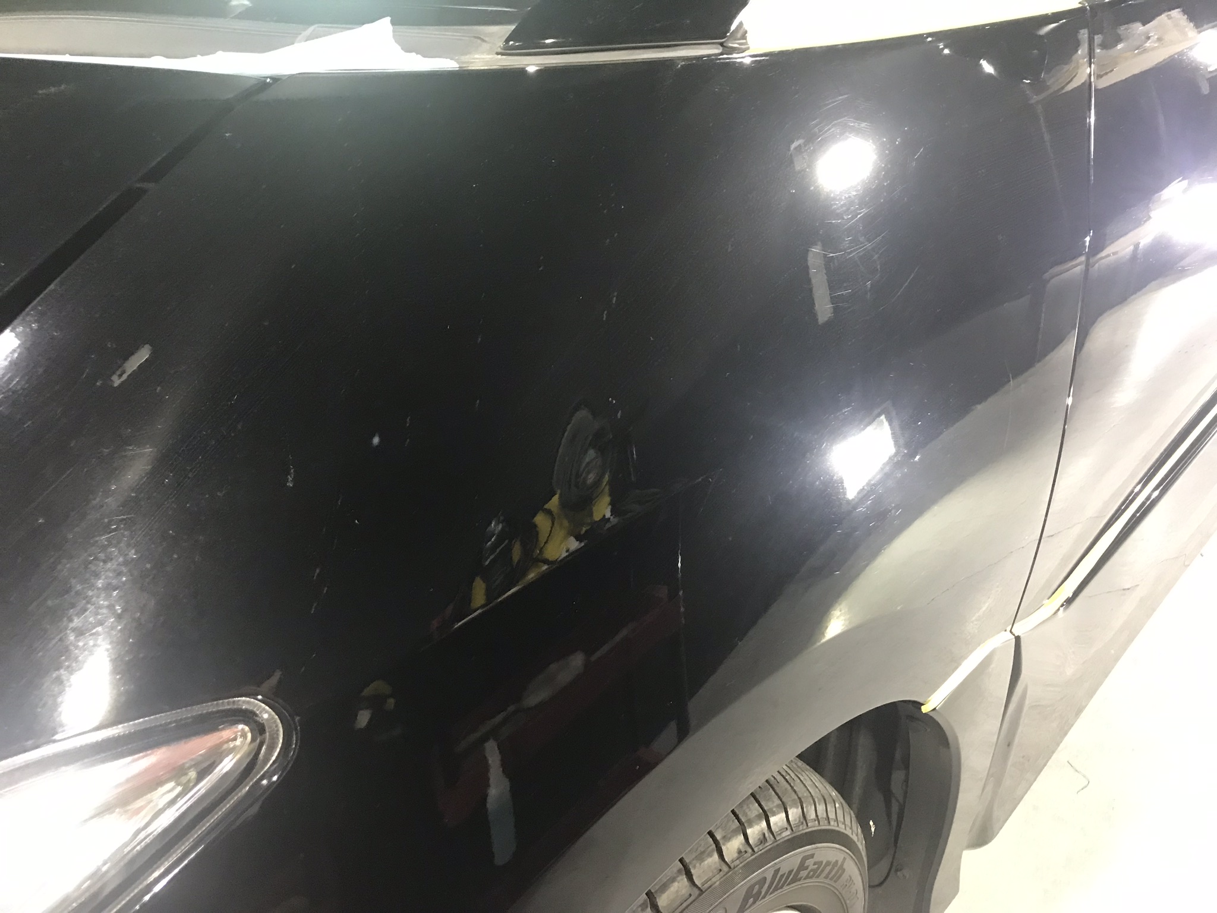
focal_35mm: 28
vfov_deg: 49.7
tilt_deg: -27.6
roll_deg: -1.2
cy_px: 456
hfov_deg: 63.4
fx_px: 984
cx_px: 608
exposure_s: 1/15
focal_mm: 3.99
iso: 80
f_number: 1.8
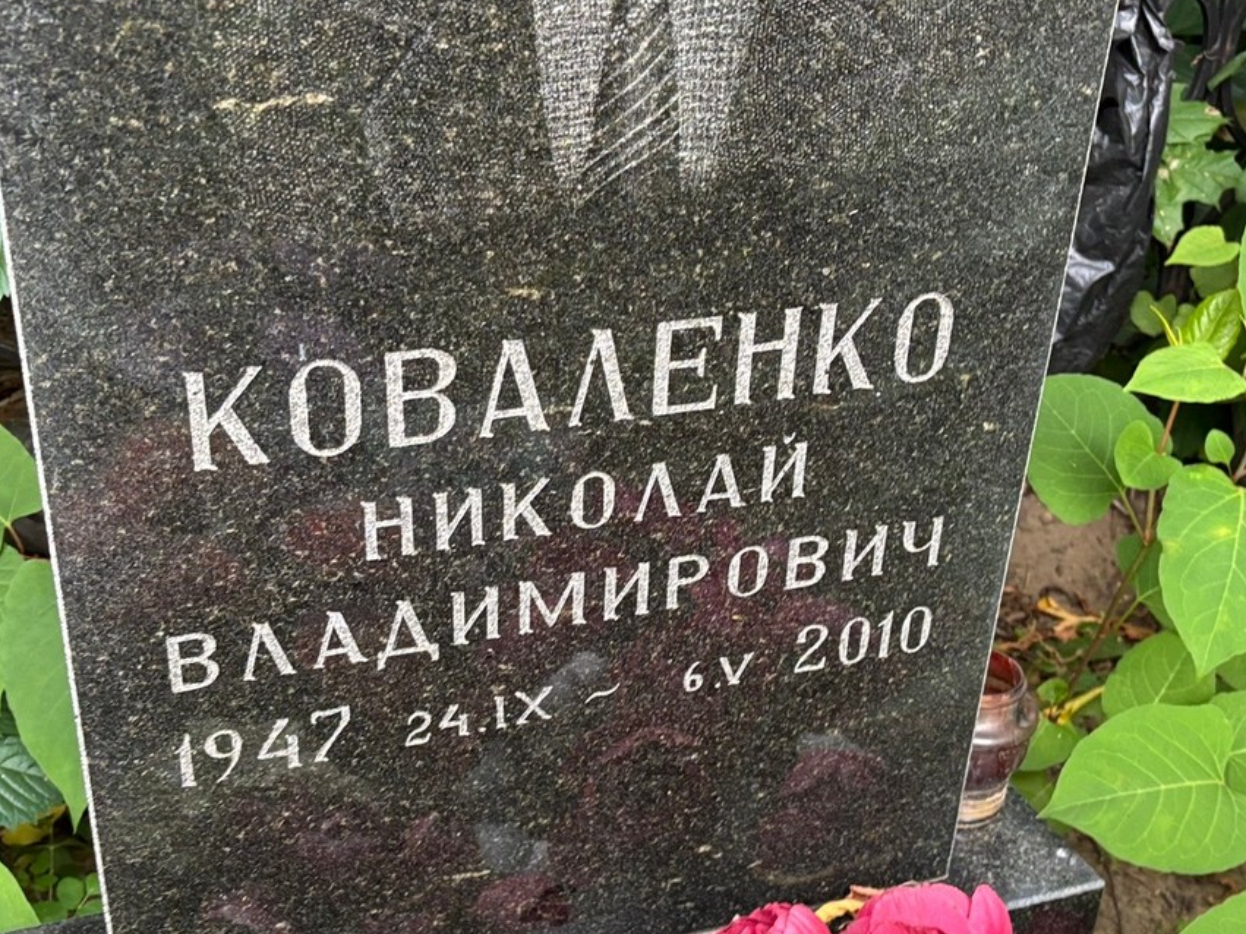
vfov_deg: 32.8
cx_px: 605
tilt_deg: -30.7
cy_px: 562
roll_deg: -3.8
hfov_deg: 42.9
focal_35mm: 44
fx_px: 1584
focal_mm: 5.96
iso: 200
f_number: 1.6
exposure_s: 1/60
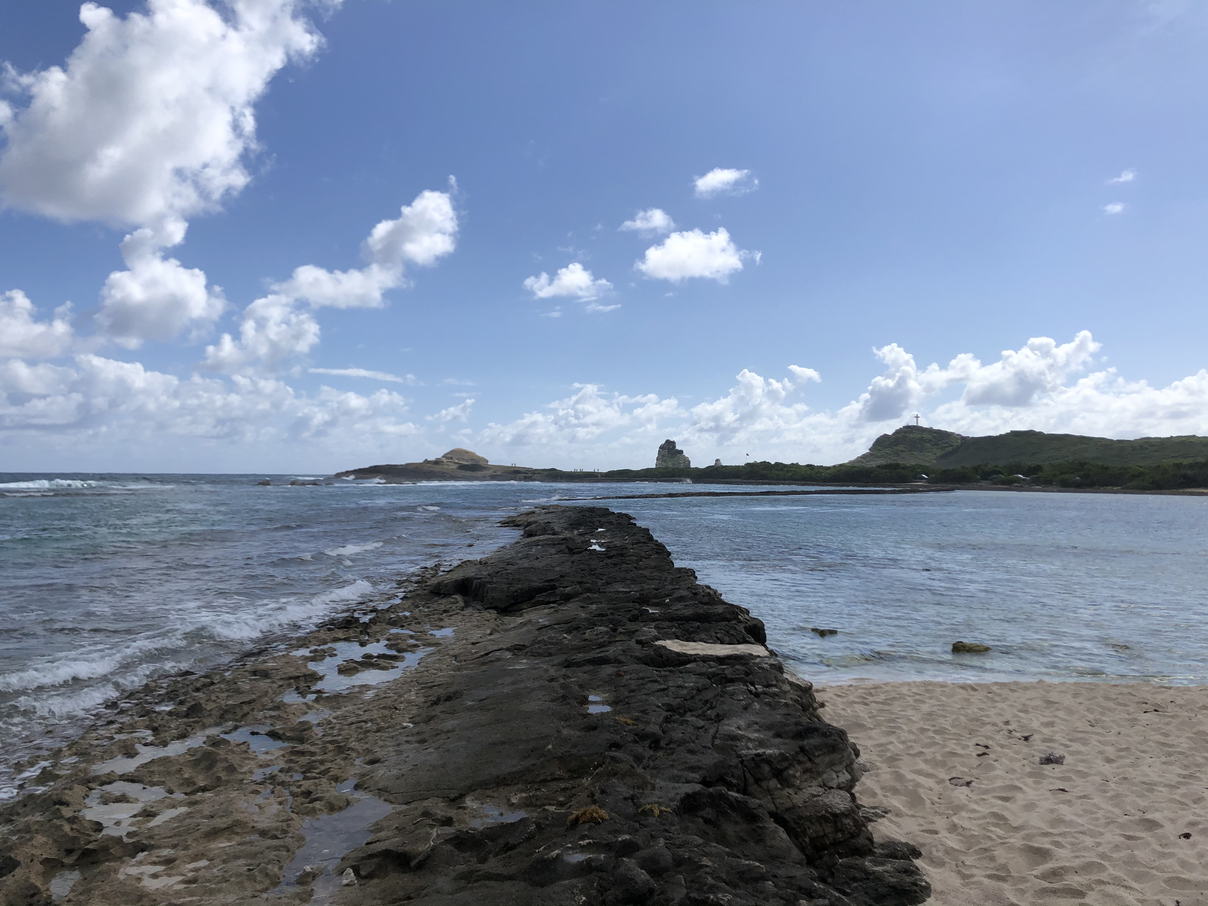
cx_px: 604
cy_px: 453
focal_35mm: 28
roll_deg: -0.2
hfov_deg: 63.4
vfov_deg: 49.7
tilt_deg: +0.7
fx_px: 977
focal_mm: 4
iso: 25
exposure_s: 1/4808
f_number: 1.8
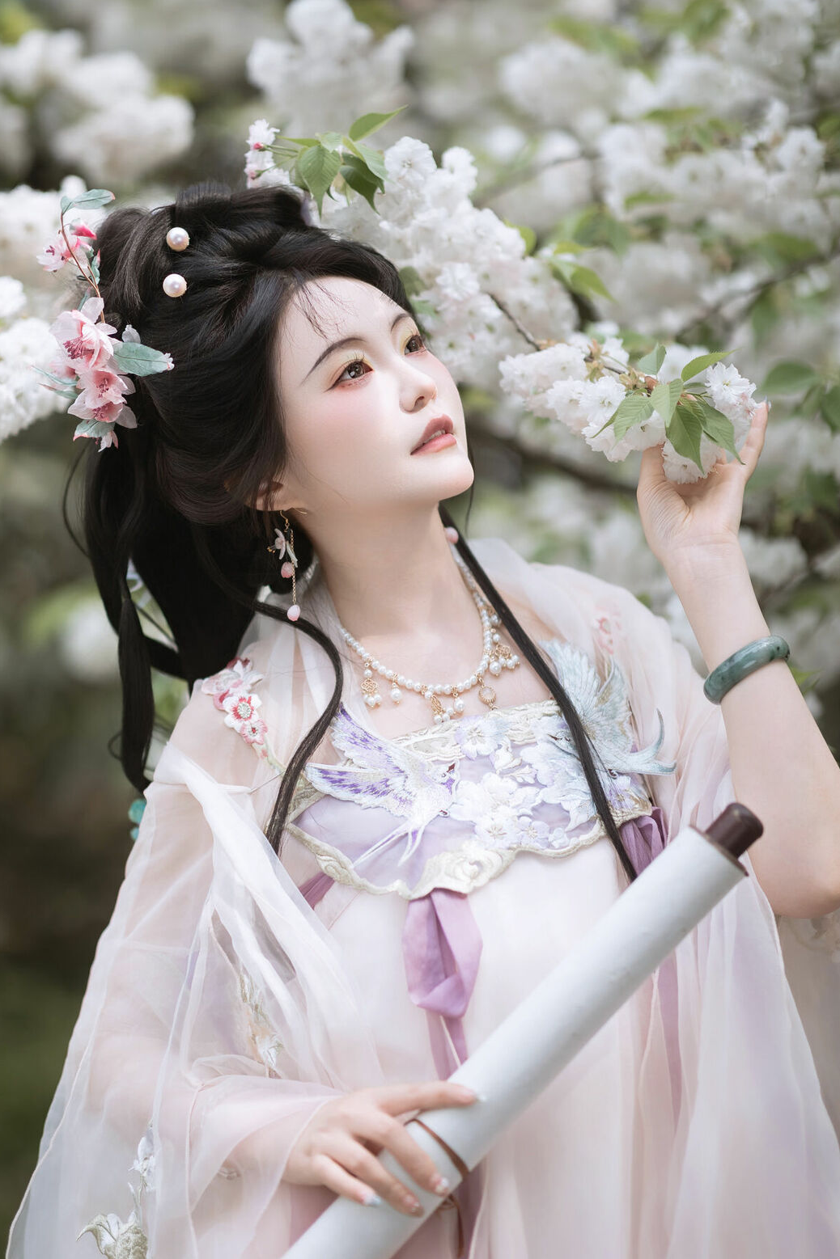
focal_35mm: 86
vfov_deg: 23.6
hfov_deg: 15.9
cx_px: 416
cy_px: 623
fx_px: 3010
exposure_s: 1/2500
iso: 100
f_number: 1.4
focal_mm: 85
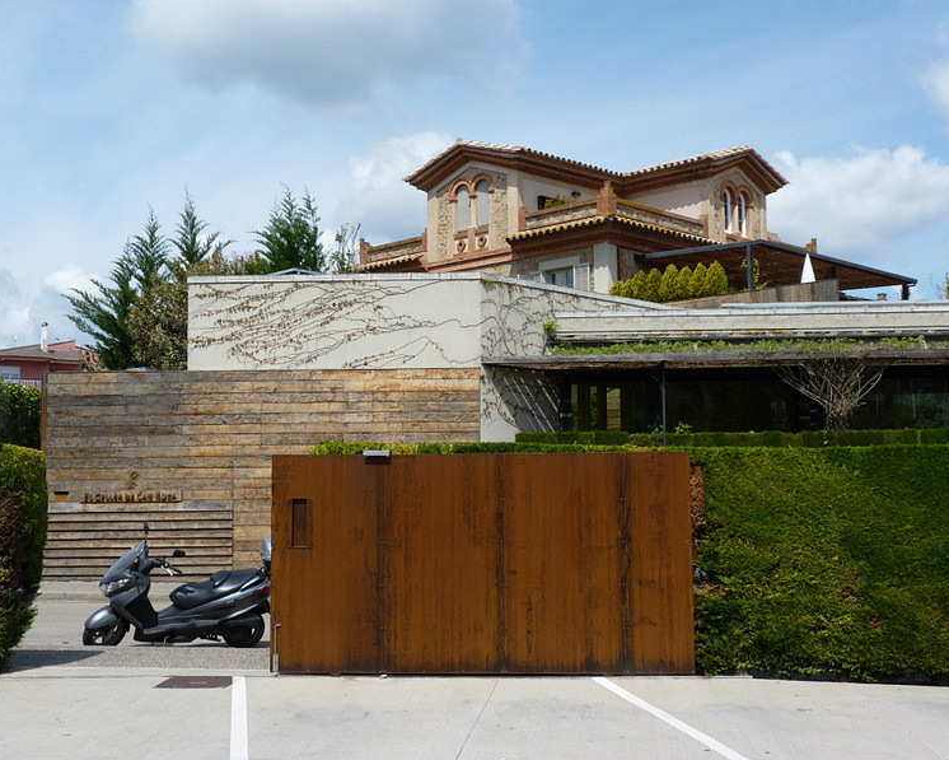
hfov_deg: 41.1
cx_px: 485
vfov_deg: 33.4
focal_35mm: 45
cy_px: 379
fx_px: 1264
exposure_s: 1/320
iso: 80
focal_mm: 7.6
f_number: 5.6
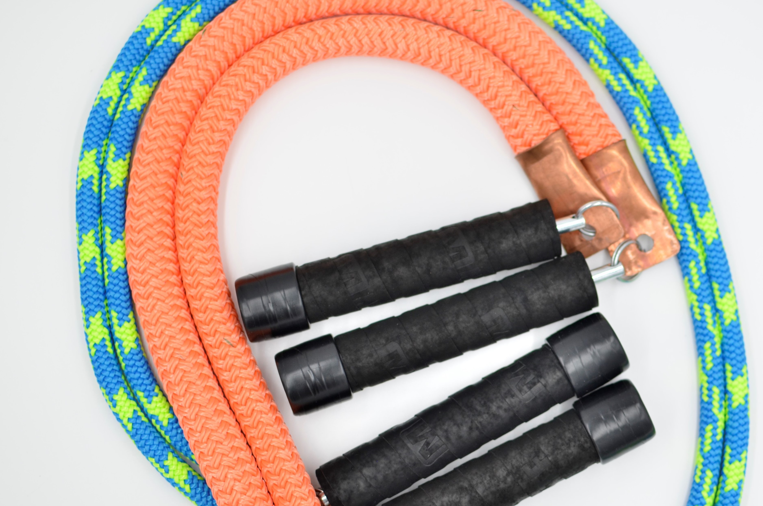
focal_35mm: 52
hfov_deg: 37.9
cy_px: 253
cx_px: 382
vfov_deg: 25.6
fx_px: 1110
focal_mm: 35
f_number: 2.5
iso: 250
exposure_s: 1/320
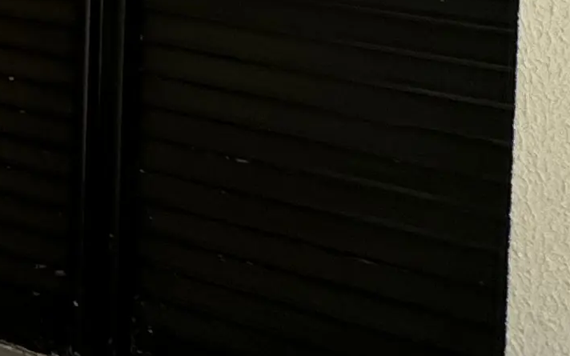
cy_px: -276
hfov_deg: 16.1
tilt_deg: -1.9
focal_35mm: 84
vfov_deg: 13.9
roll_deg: +0.2
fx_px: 1305
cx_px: -690
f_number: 2.2
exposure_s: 1/329
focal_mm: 2.22
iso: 40
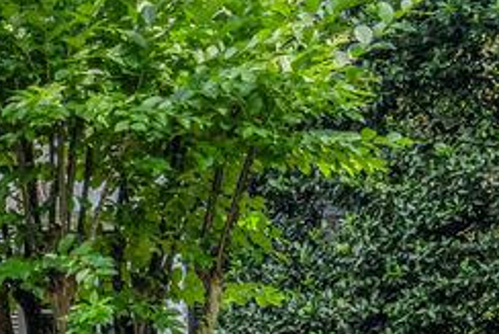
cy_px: 82
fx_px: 2892
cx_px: -554
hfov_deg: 9.2
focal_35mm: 209
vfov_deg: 6.6
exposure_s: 1/200
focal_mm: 29.5
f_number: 9
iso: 200
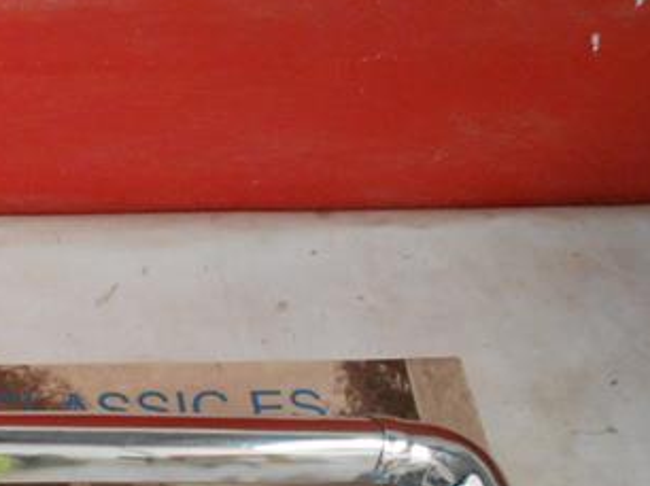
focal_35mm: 68
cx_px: -113
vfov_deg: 20.9
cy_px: 478
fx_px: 1276
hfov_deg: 25.8
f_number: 3.5
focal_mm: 4.6
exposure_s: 1/13
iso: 400
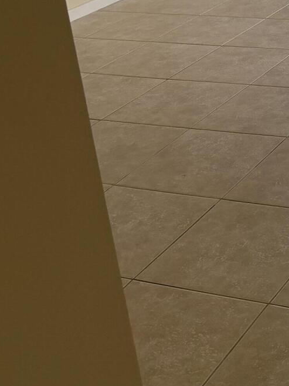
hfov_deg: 18.2
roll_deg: +4.4
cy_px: -34
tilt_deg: -13.7
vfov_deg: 24.9
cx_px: 416
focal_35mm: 73
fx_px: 813
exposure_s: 1/215
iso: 160
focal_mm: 6.76
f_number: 1.78
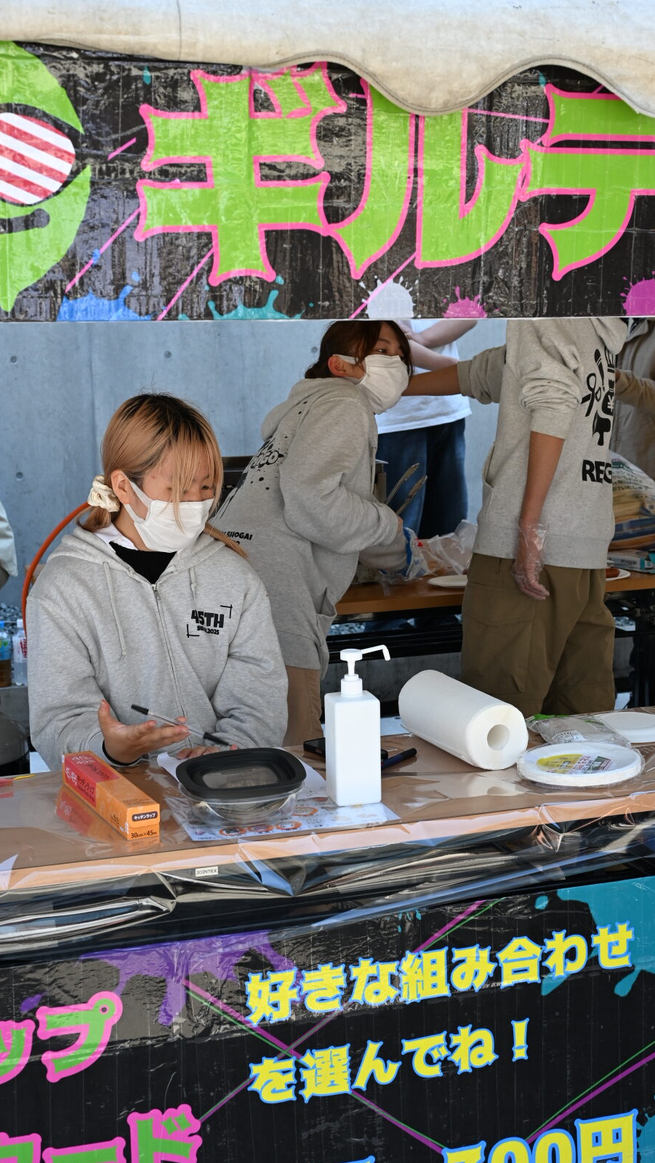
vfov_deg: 39.2
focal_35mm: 53
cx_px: 340
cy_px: 580
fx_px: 1636
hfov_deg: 22.6
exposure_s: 1/250
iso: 450
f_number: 7.1
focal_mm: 50
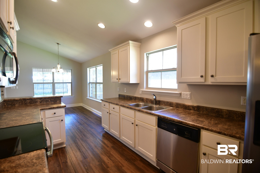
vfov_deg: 72.1
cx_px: 130
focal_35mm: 16
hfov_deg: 95.0
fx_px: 119
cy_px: 86
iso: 200
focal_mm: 11
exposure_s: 1/45
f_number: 2.8
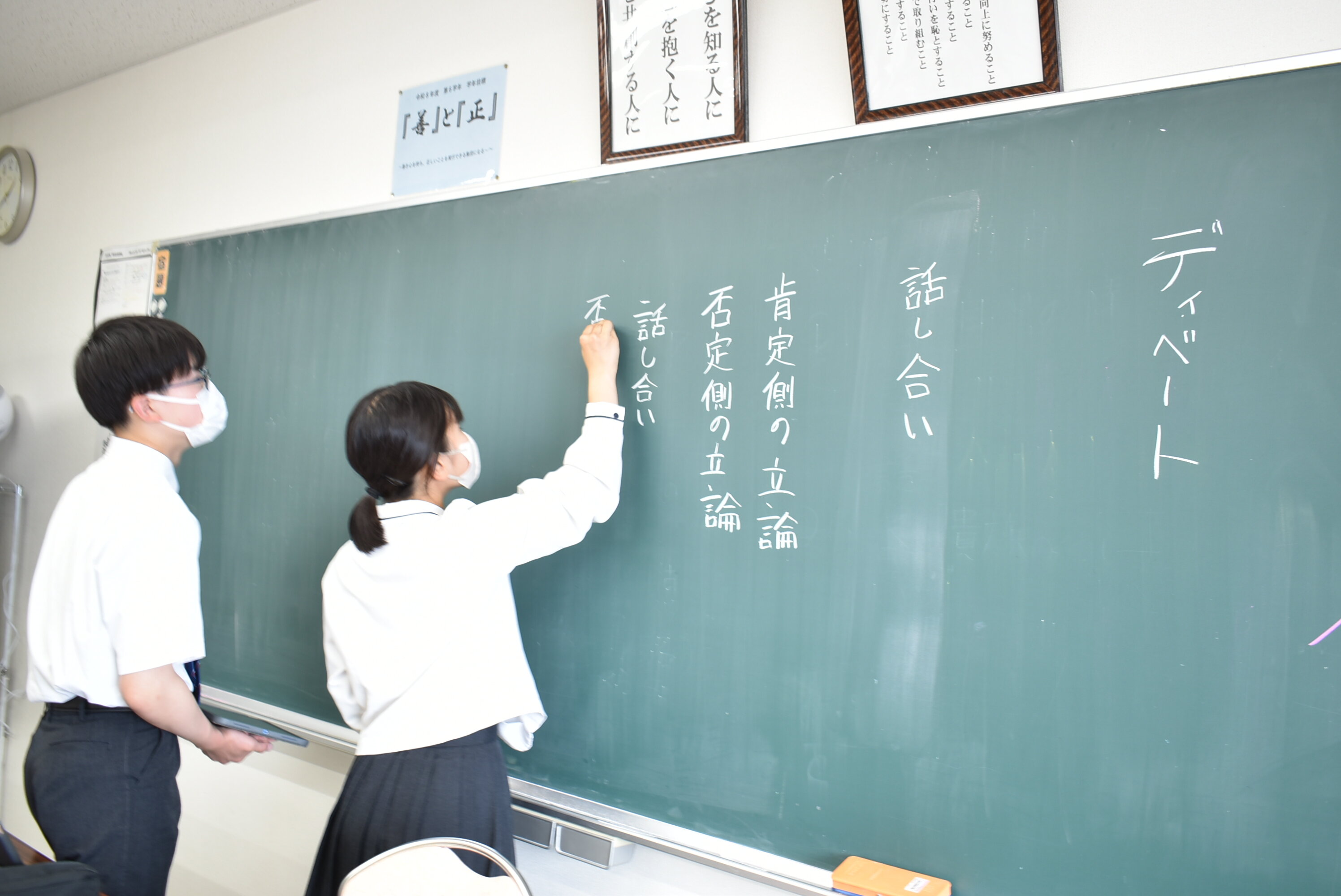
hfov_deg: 61.9
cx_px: 670
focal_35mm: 30
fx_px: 1118
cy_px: 448
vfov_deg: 43.7
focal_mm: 20
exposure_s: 1/13
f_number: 3.8
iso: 125
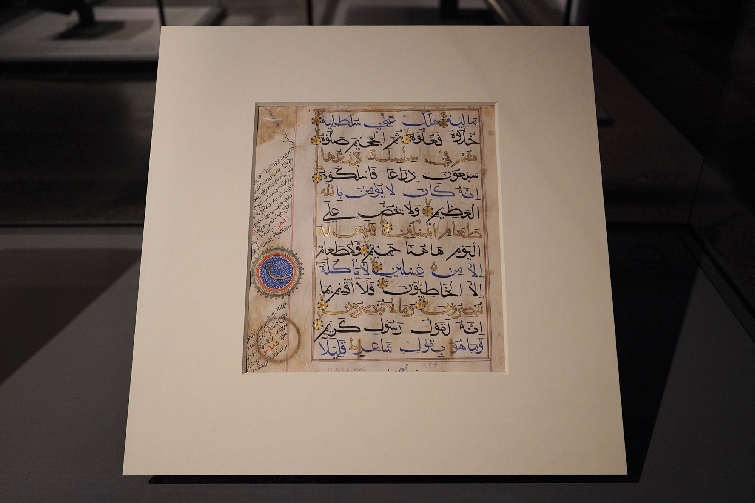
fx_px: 503
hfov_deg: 73.7
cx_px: 378
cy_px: 252
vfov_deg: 53.1
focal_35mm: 24
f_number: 3.2
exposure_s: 1/80
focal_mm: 24
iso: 3200
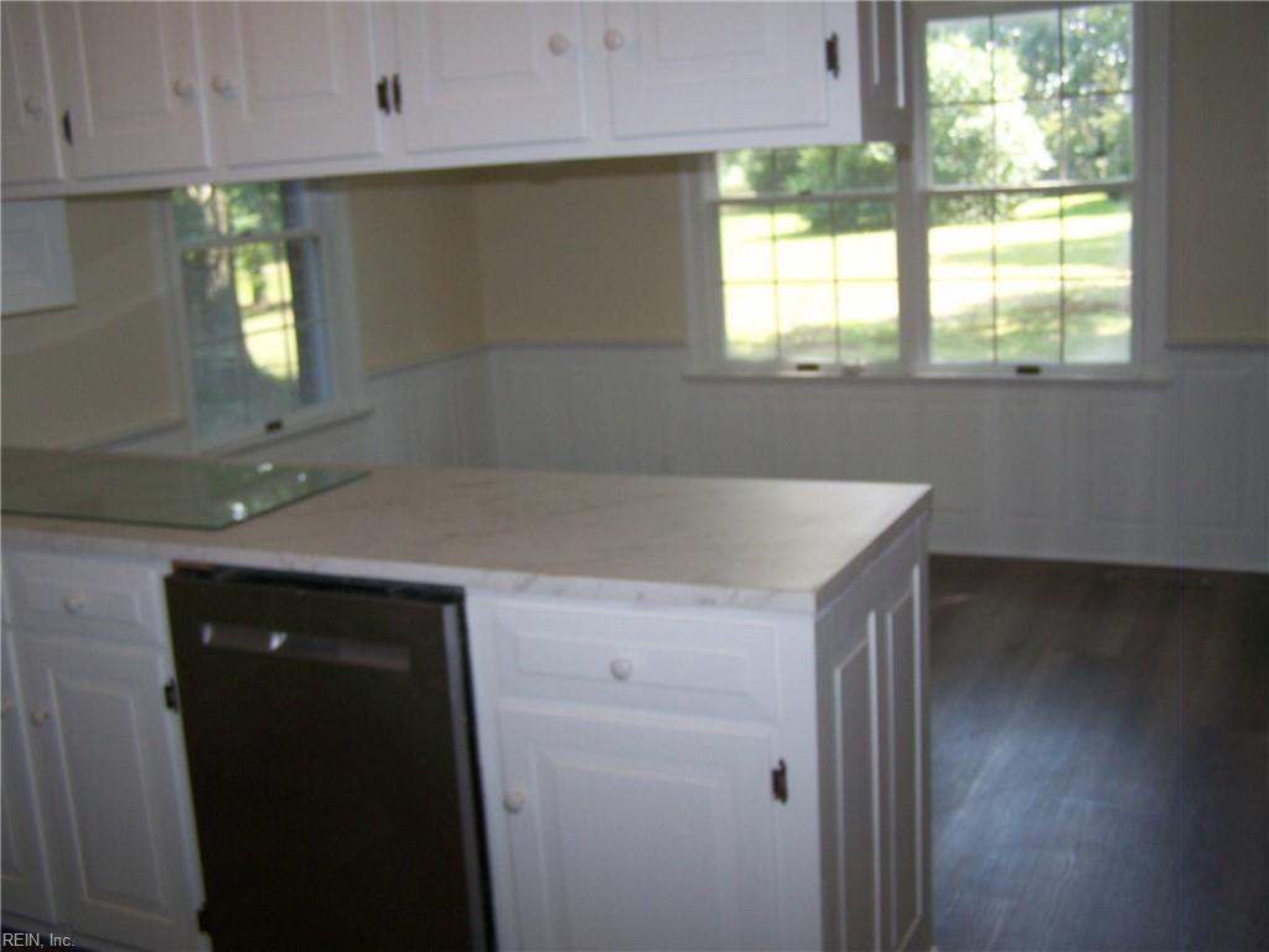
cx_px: 634
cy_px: 476
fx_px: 1393
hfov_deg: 49.0
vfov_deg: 37.7
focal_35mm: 38
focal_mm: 6.3
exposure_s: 1/60
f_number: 2.8
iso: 80
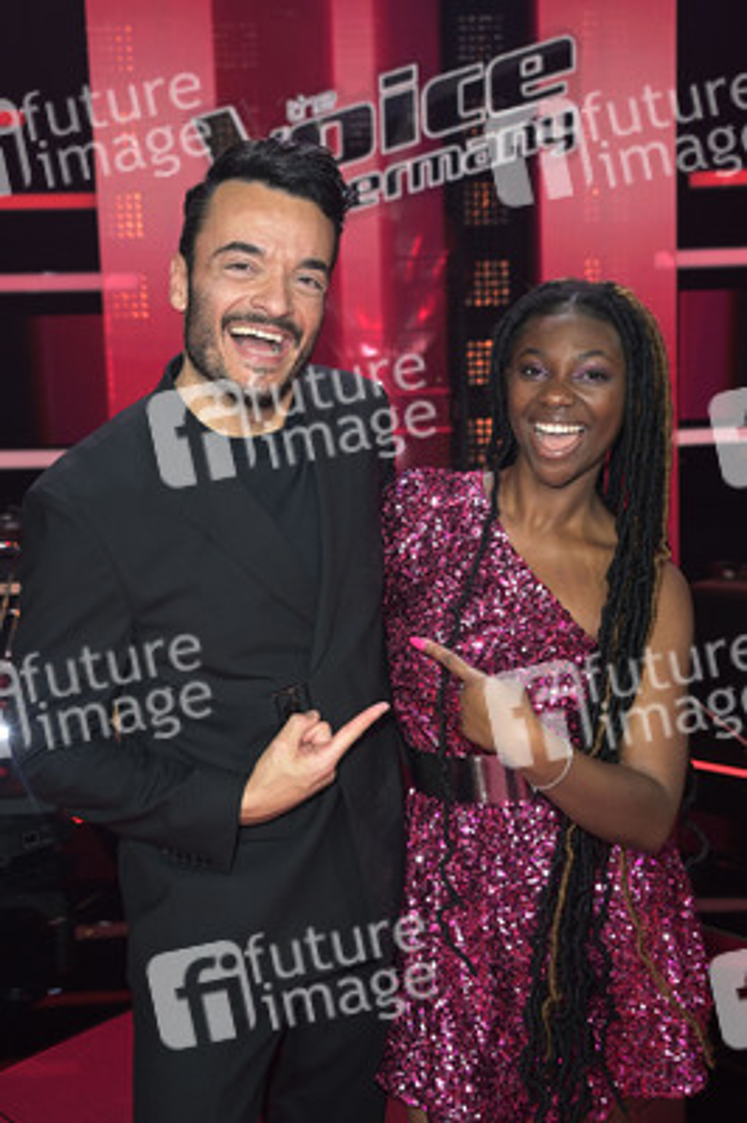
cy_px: 562
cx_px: 374
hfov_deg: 36.8
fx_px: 1122
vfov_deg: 53.2
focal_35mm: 36
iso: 2500
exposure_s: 1/125
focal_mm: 36
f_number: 5
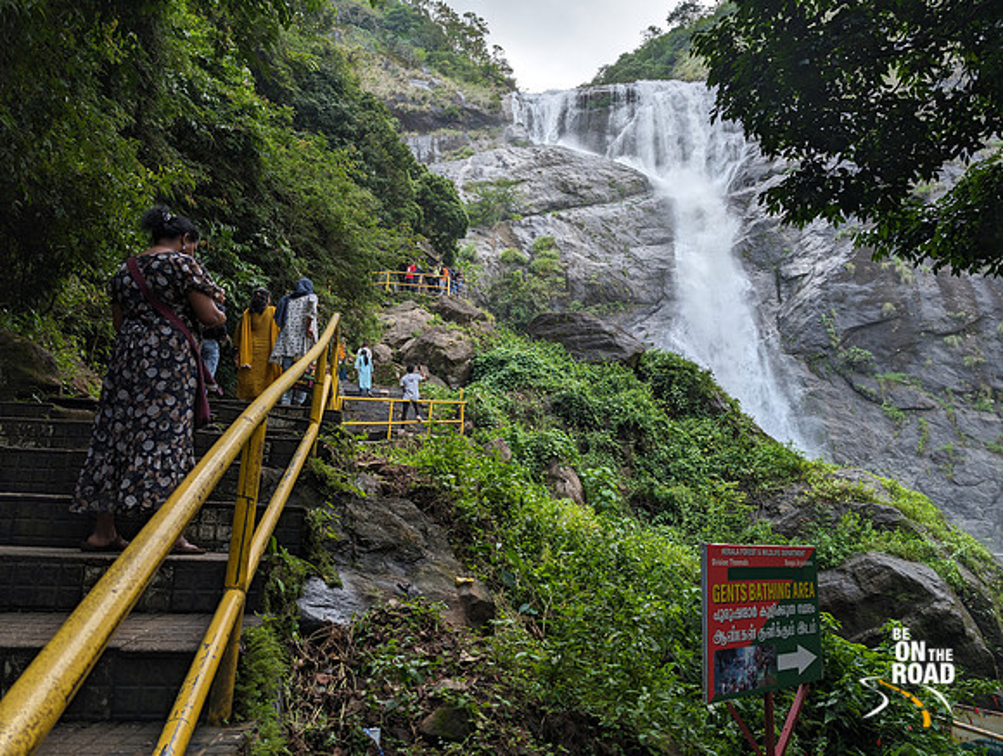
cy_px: 378
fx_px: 697
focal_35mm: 24
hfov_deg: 71.5
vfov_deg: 57.0
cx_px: 502
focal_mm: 6.9
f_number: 1.68
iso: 22
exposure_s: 1/466
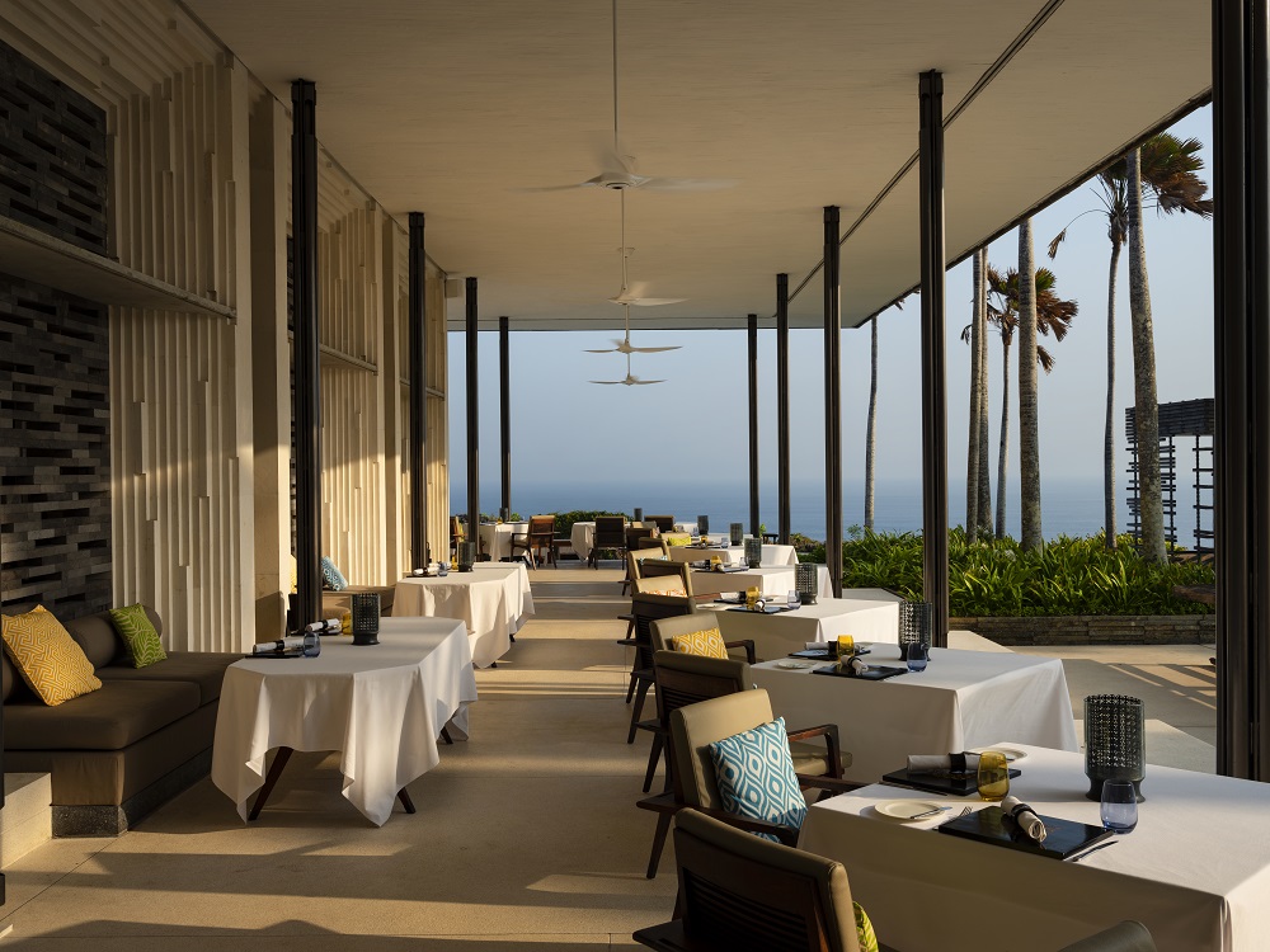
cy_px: 476
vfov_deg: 42.9
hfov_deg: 55.4
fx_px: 1211
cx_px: 635
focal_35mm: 33
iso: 100
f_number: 16
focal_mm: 41.1
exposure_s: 1/50
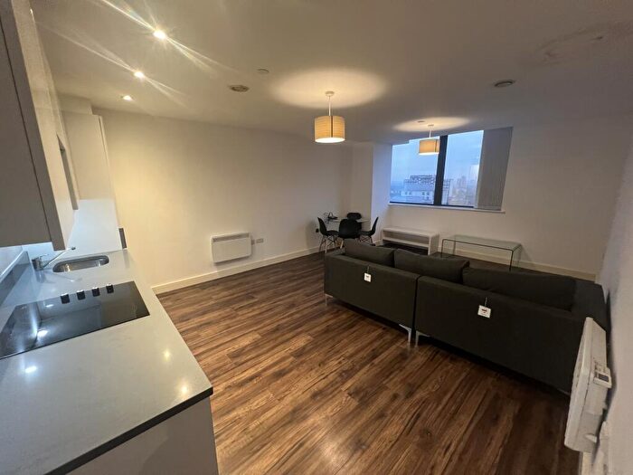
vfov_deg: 89.9
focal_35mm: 13
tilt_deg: -12.4
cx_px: 316
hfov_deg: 106.2
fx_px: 238
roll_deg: -0.1
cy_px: 238
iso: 400
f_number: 1.8
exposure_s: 1/50
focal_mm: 1.57
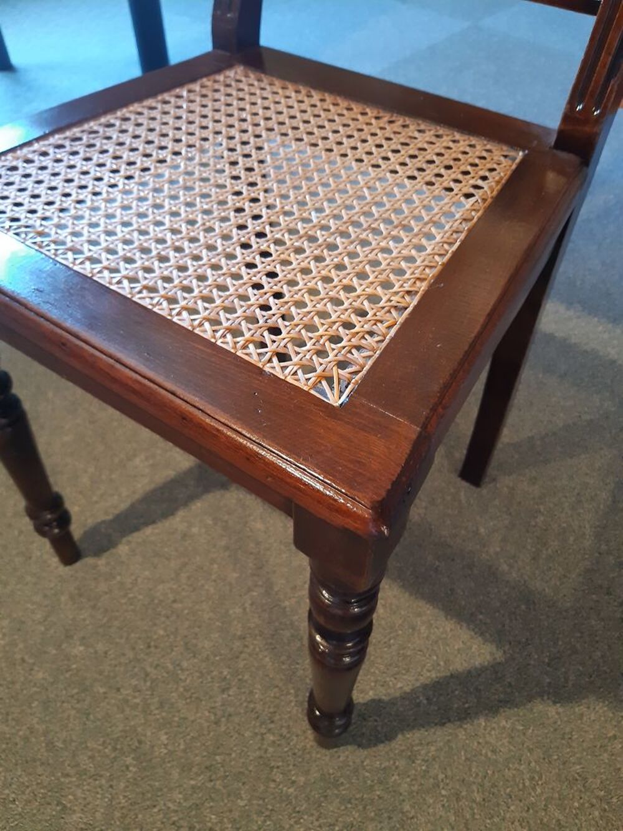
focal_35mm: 26
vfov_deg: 67.3
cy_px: 416
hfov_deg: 53.1
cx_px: 312
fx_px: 624
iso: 320
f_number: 1.7
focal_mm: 3.92
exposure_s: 1/25
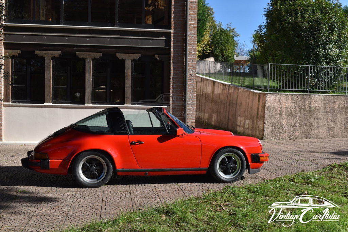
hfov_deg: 47.9
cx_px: 174
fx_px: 392
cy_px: 116
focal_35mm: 40
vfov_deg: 33.0
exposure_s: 1/250
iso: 100
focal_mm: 27
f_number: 8
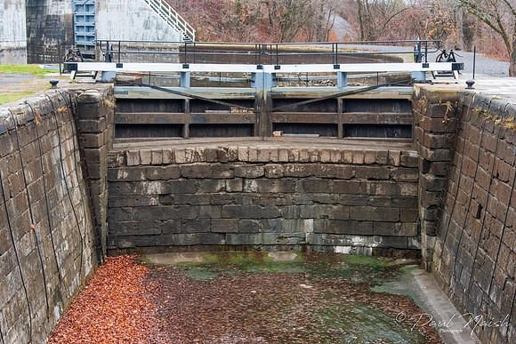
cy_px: 172
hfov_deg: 26.0
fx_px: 1118
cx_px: 258
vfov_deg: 17.5
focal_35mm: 78
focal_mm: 78
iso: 5600
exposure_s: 1/80
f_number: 18
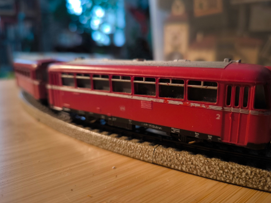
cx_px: 143
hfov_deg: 67.3
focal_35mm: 26
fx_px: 203
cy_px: 106
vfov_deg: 53.0
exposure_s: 1/25
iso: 500
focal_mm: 6.92
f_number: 1.9
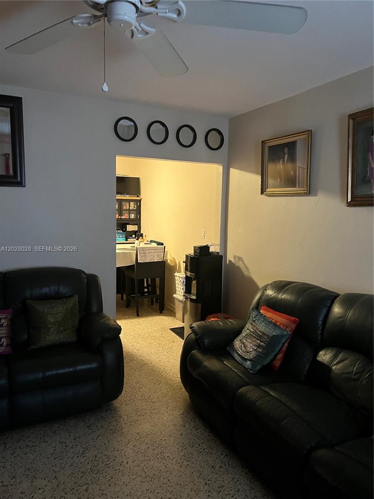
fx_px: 375
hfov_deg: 53.1
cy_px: 250
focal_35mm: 26
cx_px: 187
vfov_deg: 67.3
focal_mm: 5.7
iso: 500
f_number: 1.5
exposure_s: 1/40
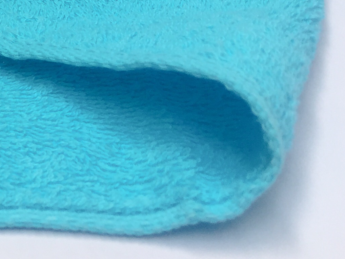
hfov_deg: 18.6
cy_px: -64
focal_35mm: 93
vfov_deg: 15.2
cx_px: -176
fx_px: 927
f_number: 2.2
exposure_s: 1/250
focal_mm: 4.15
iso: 32
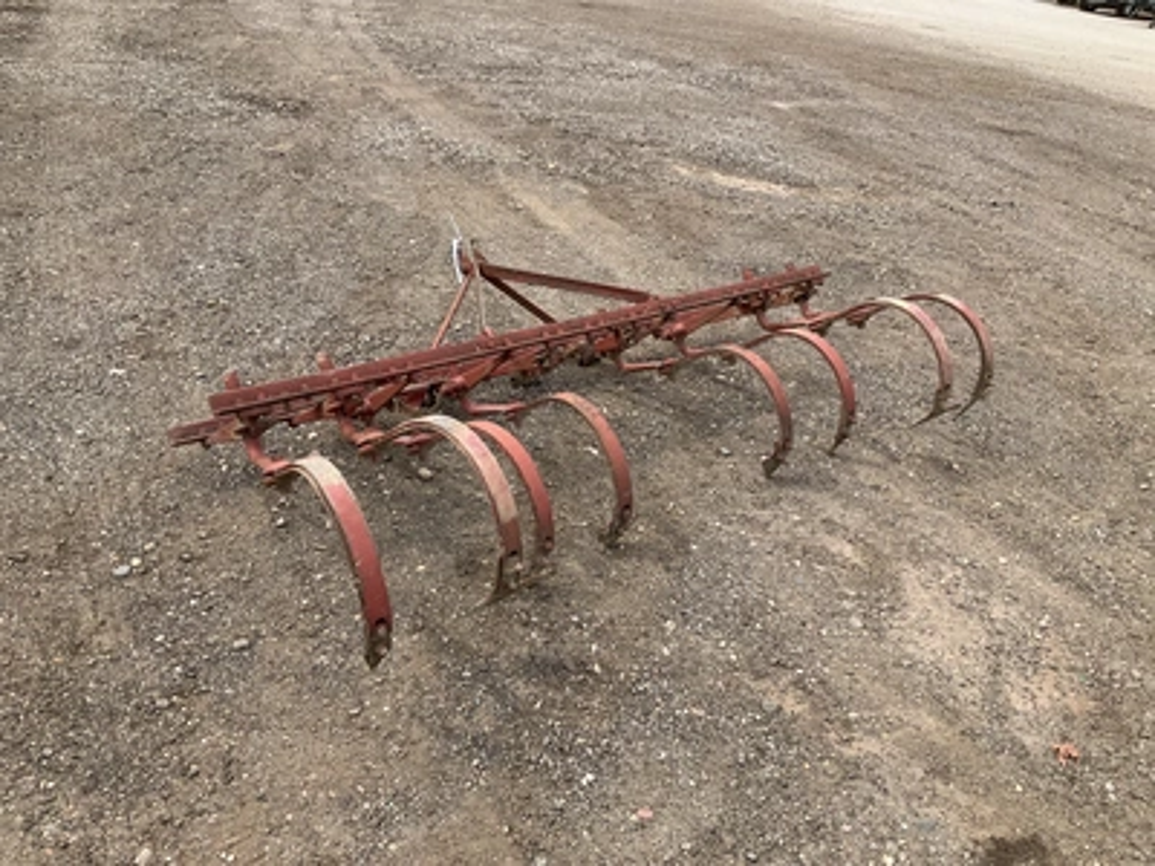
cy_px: 433
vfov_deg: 48.2
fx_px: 968
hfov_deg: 61.7
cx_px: 578
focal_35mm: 29
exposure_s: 1/944
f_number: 1.8
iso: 25
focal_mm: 3
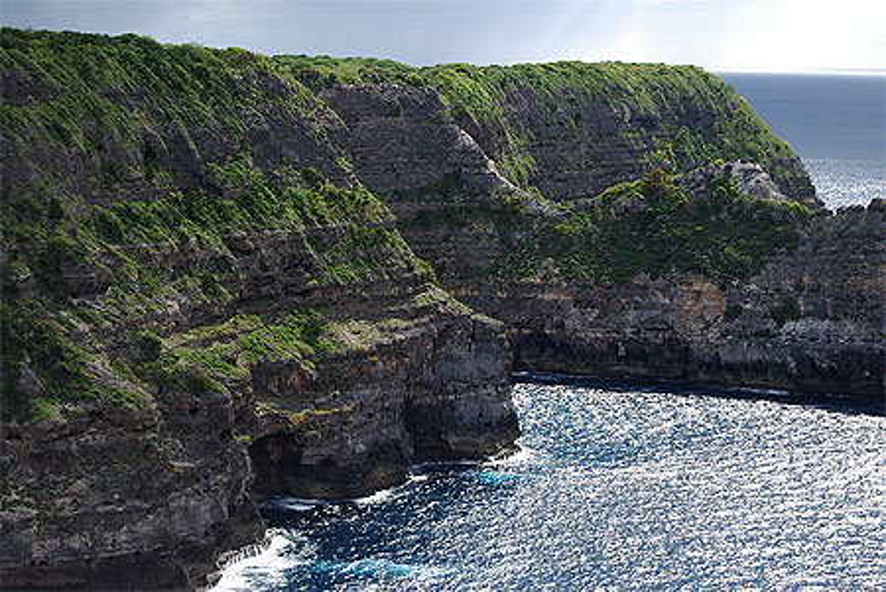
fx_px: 2032
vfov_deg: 16.6
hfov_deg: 24.6
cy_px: 296
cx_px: 443
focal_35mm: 82
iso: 100
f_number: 7.1
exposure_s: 1/200
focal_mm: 55
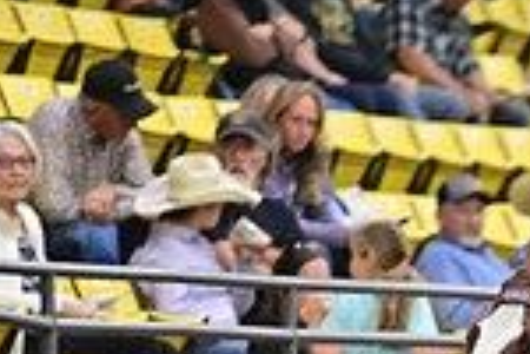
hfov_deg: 2.7
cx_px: 760
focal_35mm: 774
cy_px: 674
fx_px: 11394
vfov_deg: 1.8
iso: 6400
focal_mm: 200
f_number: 2.8
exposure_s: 1/640
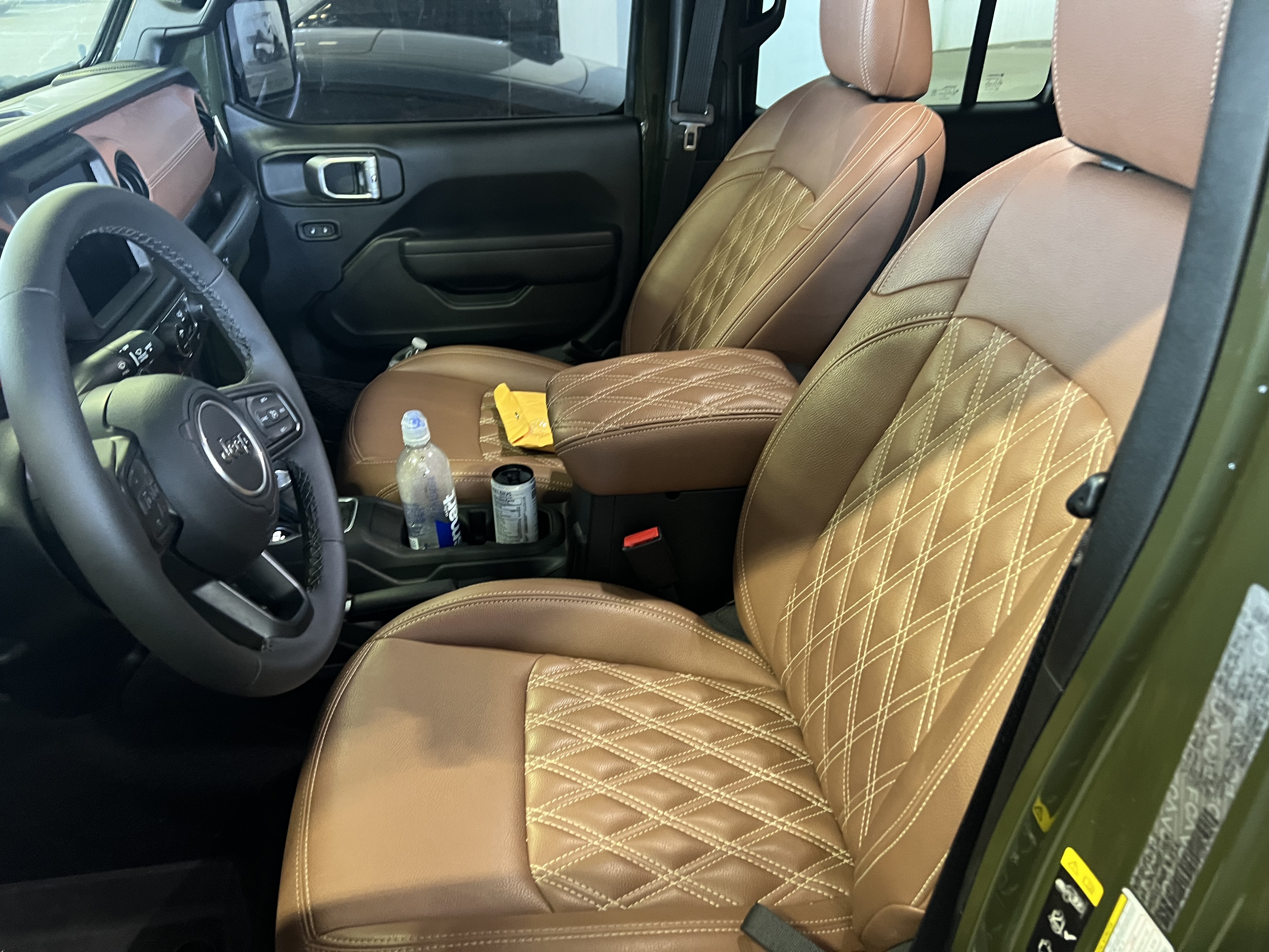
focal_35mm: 26
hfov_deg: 67.3
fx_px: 953
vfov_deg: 53.1
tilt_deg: -29.3
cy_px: 476
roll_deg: +1.2
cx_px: 634
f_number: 1.5
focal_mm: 5.7
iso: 500
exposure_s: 1/30
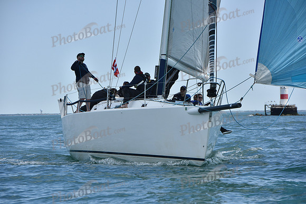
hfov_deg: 10.3
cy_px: 102
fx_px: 1700
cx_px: 153
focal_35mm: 200
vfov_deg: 6.9
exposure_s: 1/1250
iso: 400
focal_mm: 200
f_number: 9
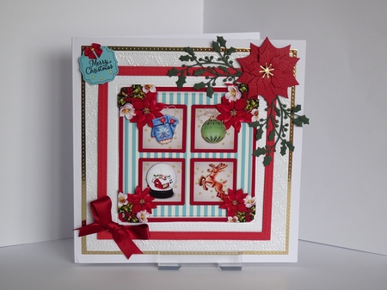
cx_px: 194
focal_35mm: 73
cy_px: 145
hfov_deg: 26.7
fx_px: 816
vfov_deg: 20.1
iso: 250
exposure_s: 1/80
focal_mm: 12.42
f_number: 5
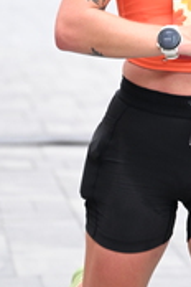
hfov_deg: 6.2
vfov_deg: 9.3
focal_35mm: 221
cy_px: 20
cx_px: 226
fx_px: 1759
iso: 1600
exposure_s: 1/800
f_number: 2.8
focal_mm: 70
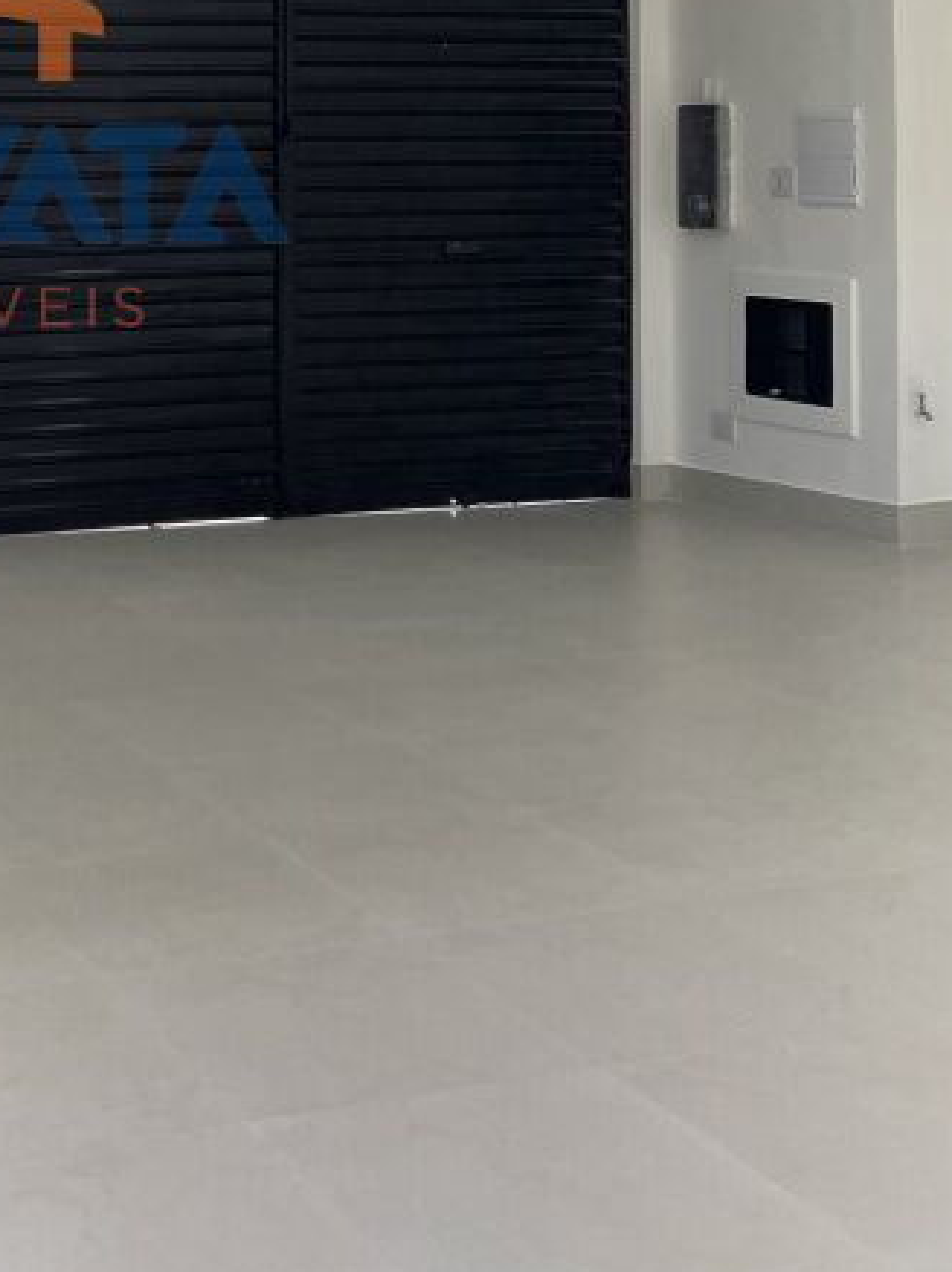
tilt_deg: +0.0
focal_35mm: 57
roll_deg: +0.4
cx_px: -15
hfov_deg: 24.4
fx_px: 2092
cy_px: 148
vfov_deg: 32.3
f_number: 1.5
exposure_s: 1/151
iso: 40
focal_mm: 5.7
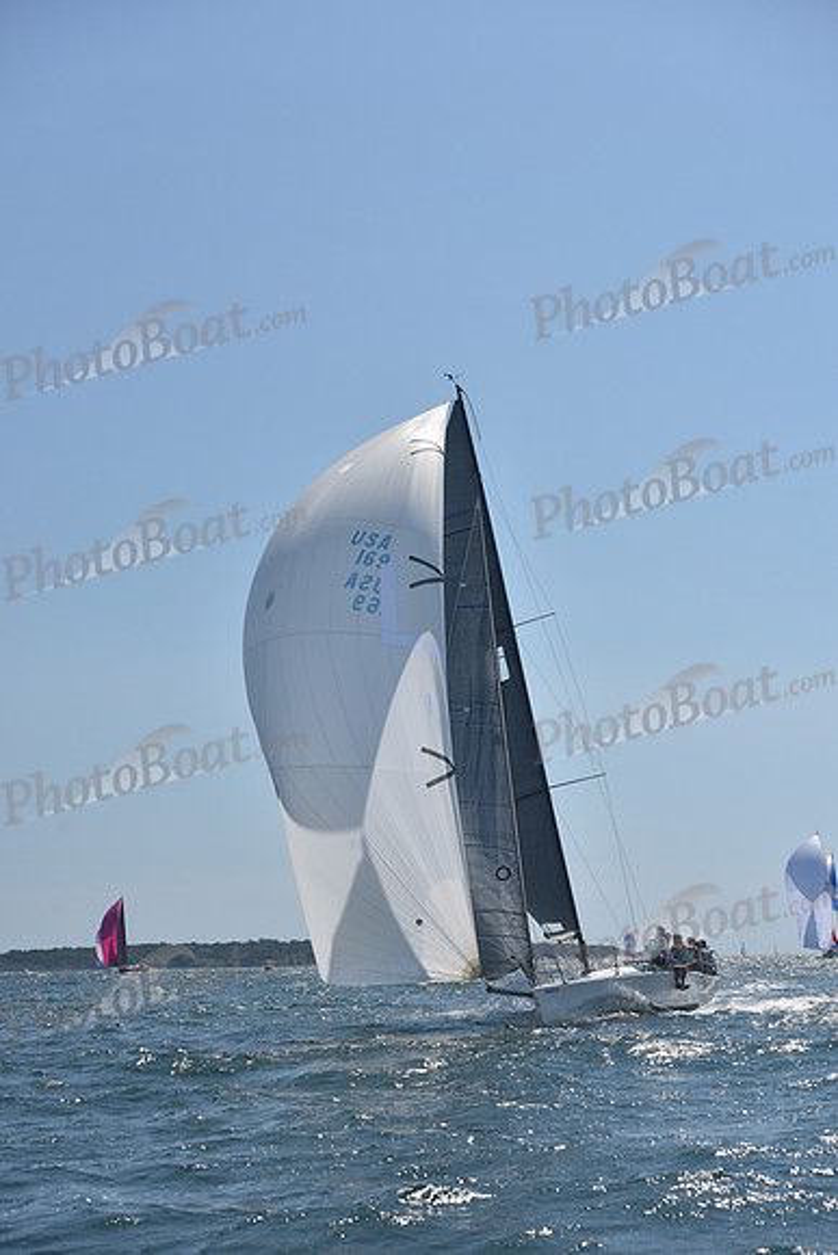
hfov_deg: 19.5
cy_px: 628
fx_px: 2443
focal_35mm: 70
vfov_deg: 28.8
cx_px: 419
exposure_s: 1/1250
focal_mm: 70
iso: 250
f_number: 6.3
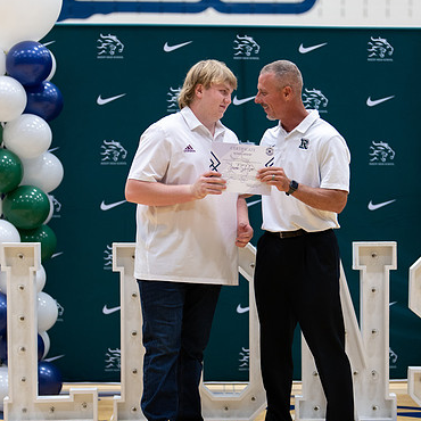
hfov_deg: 19.9
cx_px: 249
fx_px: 1197
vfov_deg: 19.9
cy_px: 240
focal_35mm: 87
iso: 400
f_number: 1.2
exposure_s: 1/320
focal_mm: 50
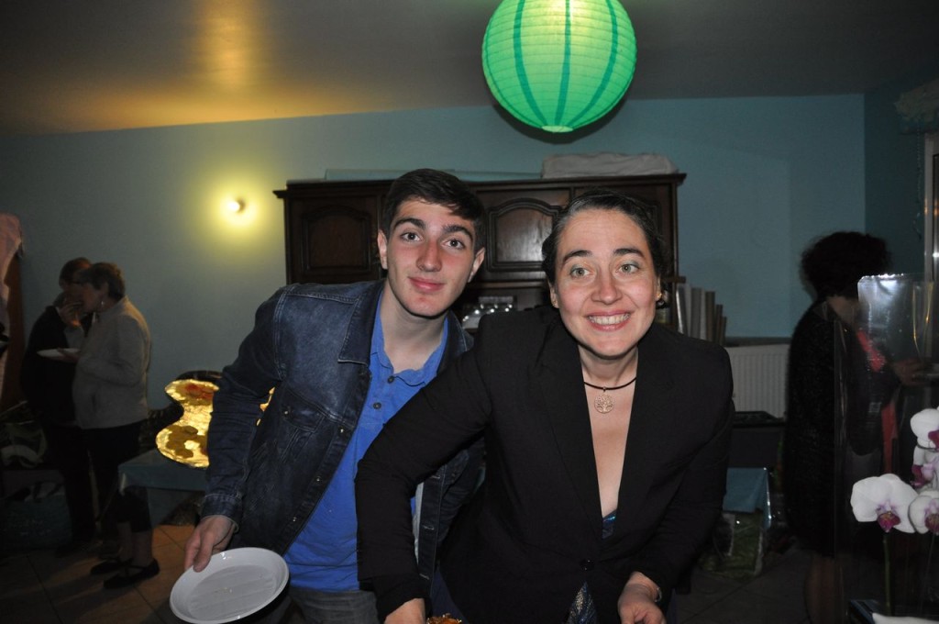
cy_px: 312
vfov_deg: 47.8
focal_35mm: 27
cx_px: 470
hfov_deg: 67.4
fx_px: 703
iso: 800
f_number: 3.5
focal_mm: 18
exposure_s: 1/60
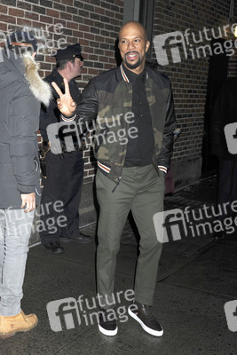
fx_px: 474
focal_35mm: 48
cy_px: 178
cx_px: 118
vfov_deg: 41.1
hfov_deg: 28.1
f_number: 5
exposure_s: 1/250
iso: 800
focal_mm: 48
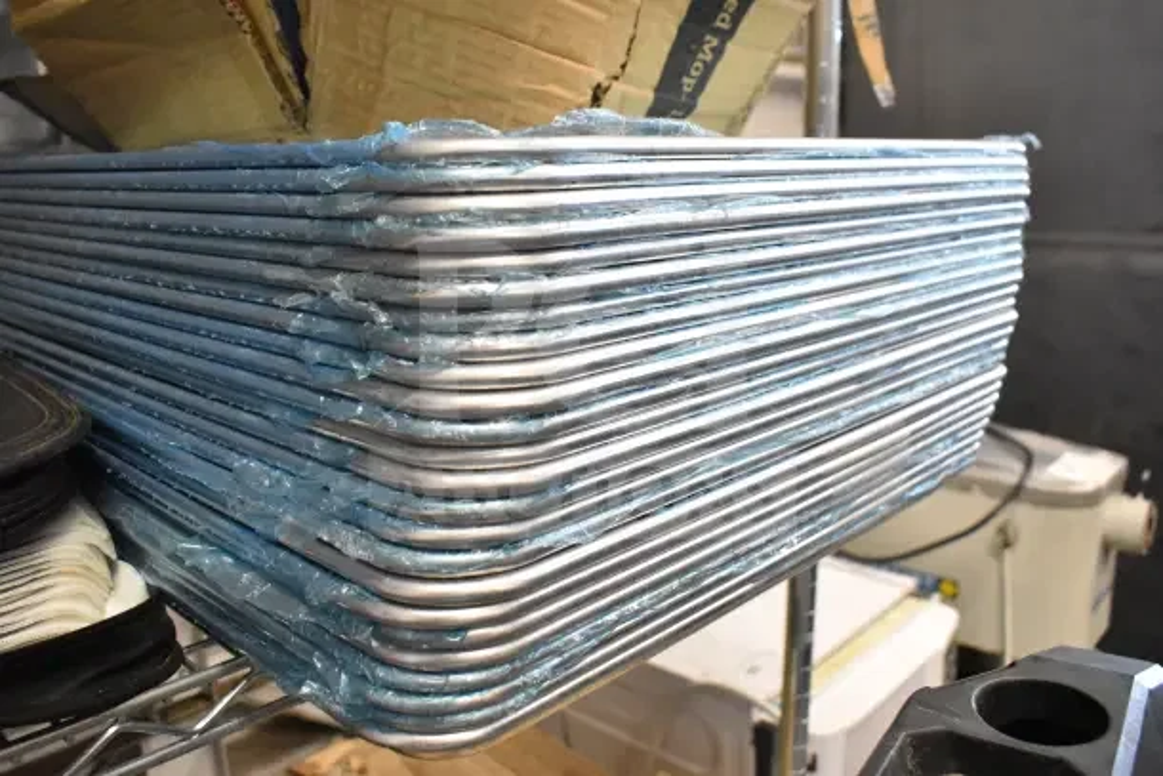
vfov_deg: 43.6
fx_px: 969
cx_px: 582
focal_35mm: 30
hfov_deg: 61.9
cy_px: 388
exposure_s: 1/125
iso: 6400
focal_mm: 20
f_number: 5.6
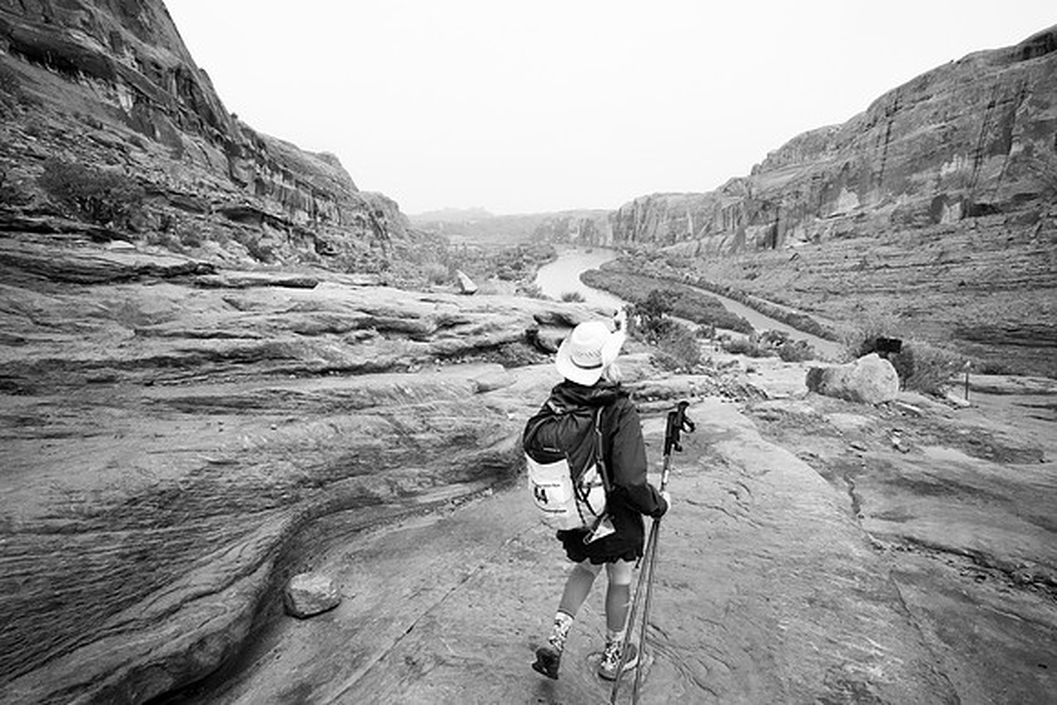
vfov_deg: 73.8
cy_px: 352
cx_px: 528
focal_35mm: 16
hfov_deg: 96.7
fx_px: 470
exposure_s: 1/1000
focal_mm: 16
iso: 5000
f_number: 10
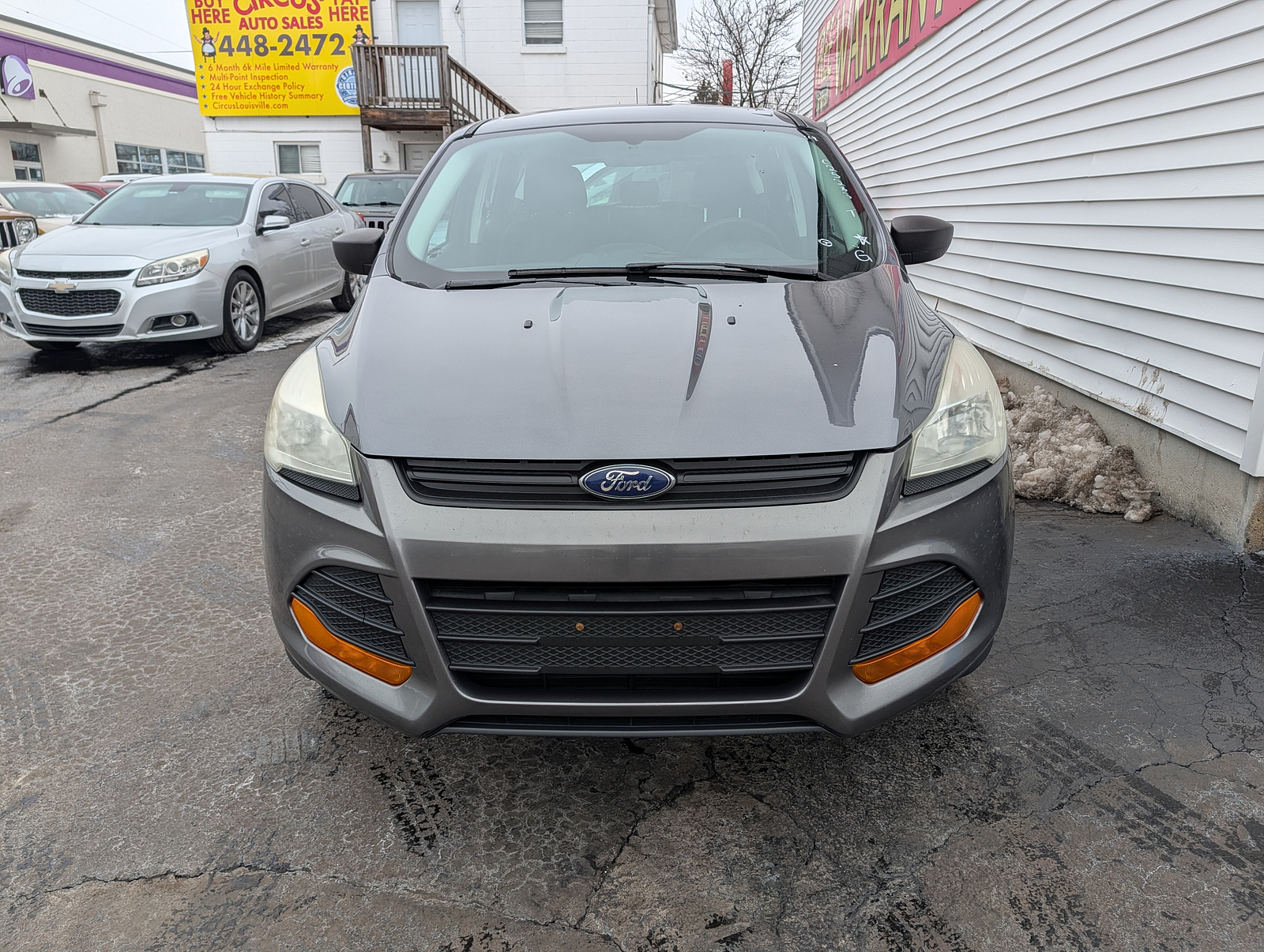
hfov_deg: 71.5
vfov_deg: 56.9
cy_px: 476
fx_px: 878
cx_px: 632
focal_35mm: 24
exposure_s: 1/364
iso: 17
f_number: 1.68
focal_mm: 6.9
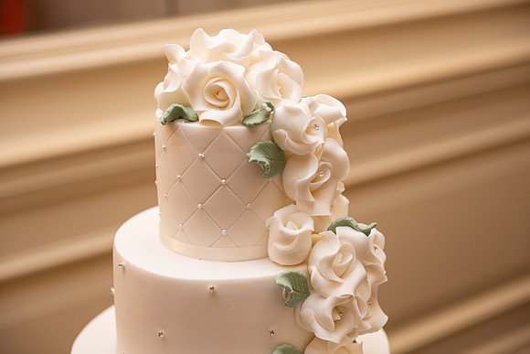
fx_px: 913
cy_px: 177
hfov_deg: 32.4
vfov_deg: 21.9
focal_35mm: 62
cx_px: 265
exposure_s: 1/160
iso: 640
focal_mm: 62
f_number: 3.5
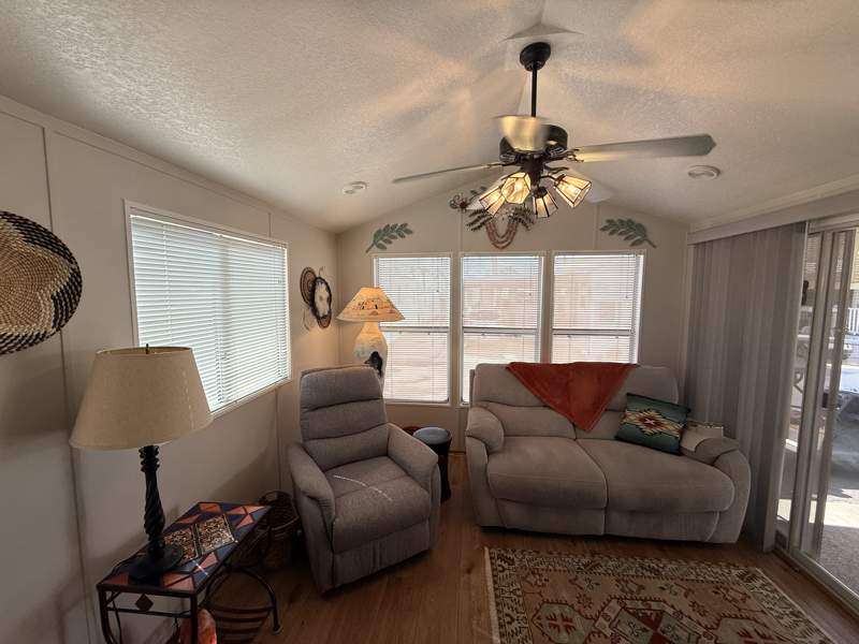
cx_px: 430
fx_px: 347
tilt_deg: -4.9
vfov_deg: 85.7
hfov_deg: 102.1
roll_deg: -0.5
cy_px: 322
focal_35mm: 14
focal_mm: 2.22
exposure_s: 1/120
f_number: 2.2
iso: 50
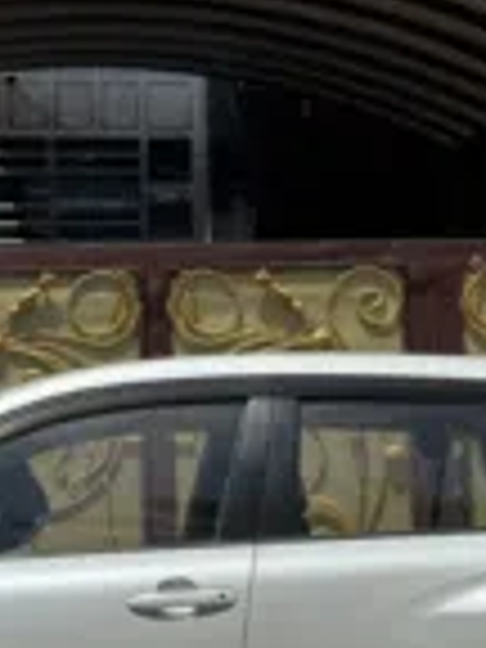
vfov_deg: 14.6
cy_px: -9
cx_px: 58
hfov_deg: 11.1
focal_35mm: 133
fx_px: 2490
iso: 64
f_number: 1.78
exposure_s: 1/5848
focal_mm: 6.76
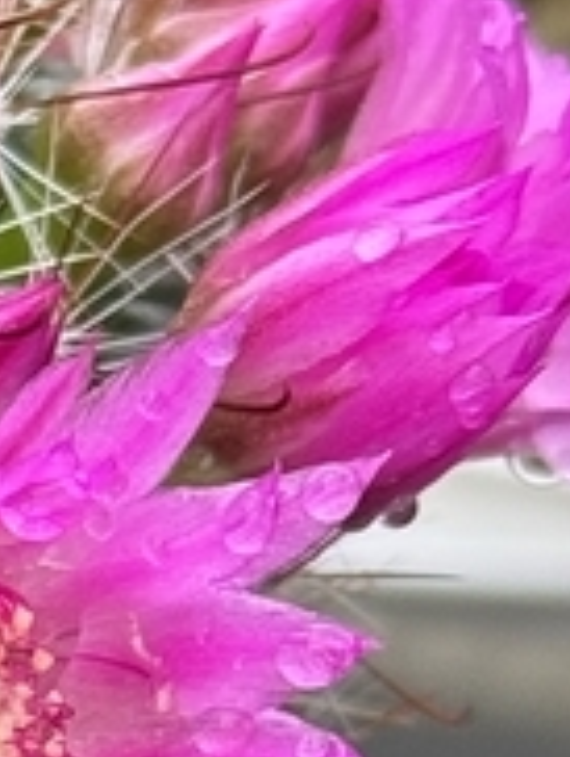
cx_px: -703
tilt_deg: -48.4
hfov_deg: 4.6
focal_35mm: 316
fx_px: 6922
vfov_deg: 6.2
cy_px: 952
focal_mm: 6.76
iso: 100
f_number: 1.78
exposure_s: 1/60
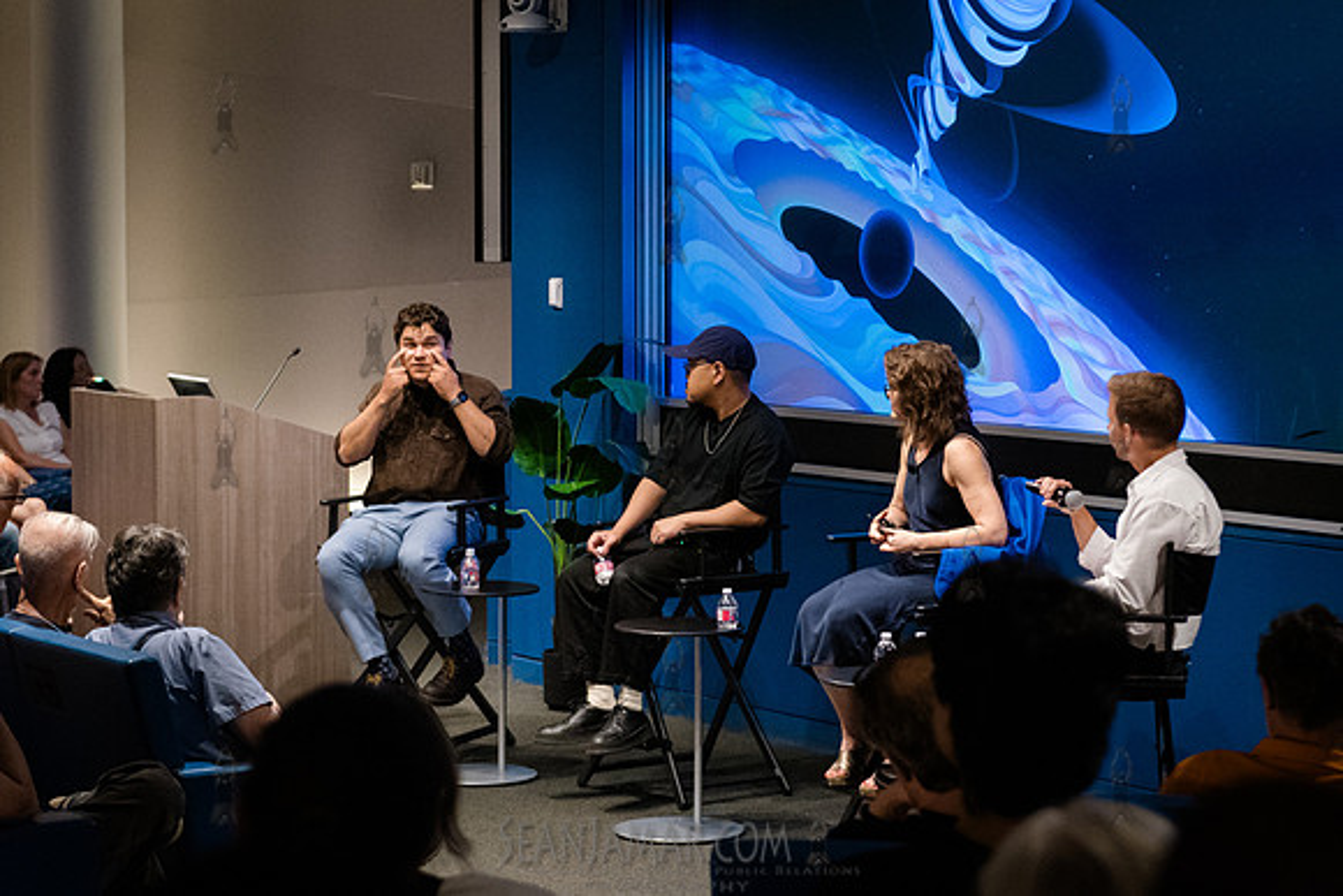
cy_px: 387
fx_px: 3515
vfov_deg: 14.5
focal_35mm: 94
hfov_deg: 21.6
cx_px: 791
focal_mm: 70
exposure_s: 1/250
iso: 6400
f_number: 3.5
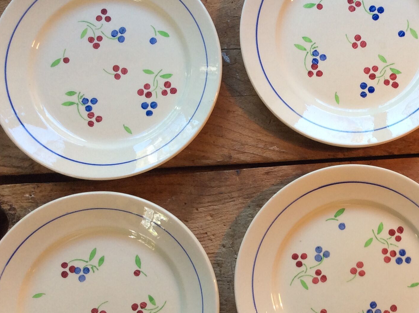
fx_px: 713
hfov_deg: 31.2
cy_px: 188
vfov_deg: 24.7
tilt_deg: -84.6
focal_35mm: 59
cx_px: 379
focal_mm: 3.3
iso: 40
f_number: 2.4
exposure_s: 1/33
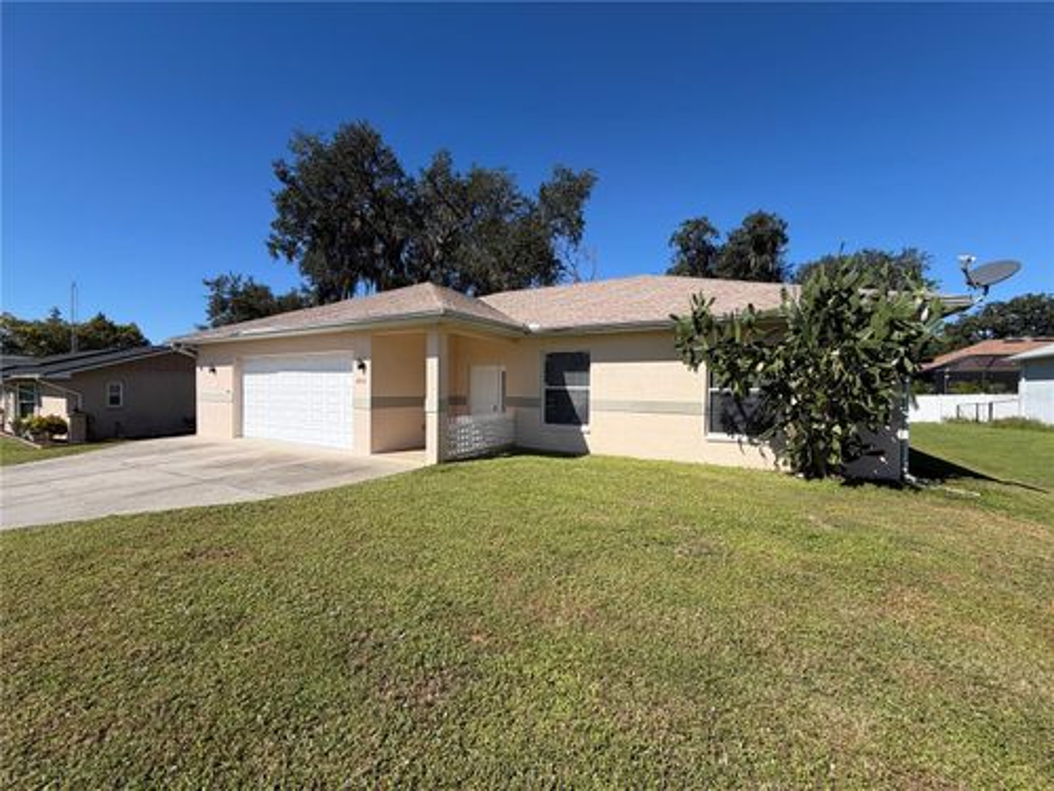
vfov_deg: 85.7
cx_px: 527
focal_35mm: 14
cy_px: 396
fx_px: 426
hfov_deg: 102.1
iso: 20
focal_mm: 2.22
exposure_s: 1/942
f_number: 2.2
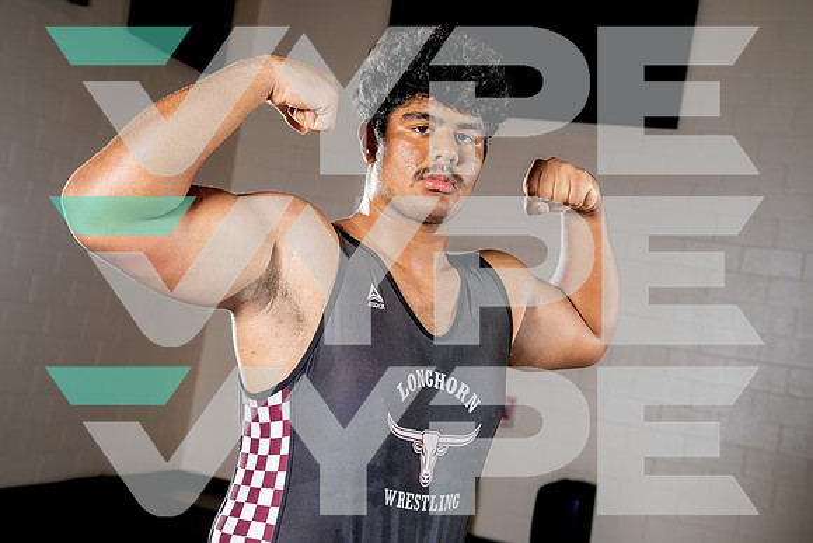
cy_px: 272
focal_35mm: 51
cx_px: 406
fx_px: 1152
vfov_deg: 26.5
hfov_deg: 38.9
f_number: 5.6
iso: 320
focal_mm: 51
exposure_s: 1/250
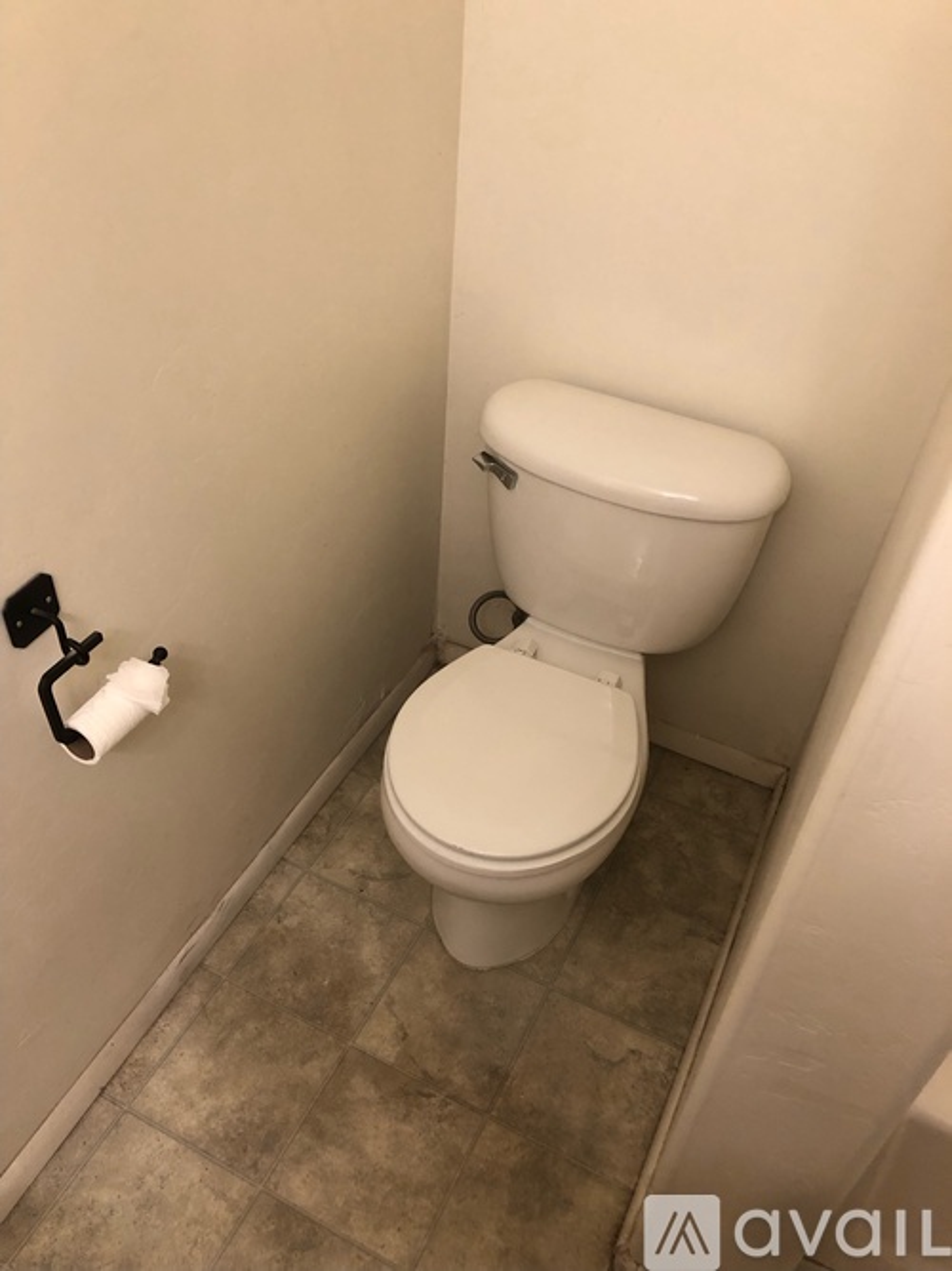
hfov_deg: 49.7
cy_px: 636
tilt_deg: -41.5
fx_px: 1027
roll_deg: -2.4
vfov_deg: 63.5
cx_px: 476
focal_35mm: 28
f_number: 1.8
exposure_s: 1/15
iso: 64
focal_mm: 3.99
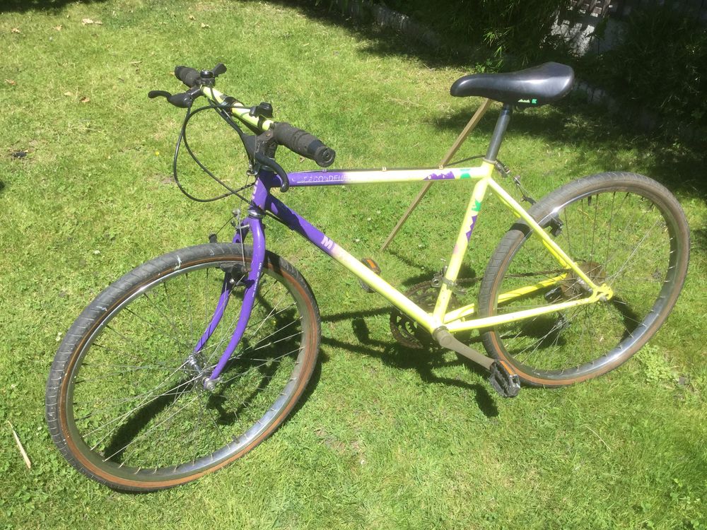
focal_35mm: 31
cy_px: 265
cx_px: 354
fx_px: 633
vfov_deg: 45.4
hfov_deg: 58.4
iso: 25
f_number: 2.4
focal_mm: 3.3
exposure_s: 1/741
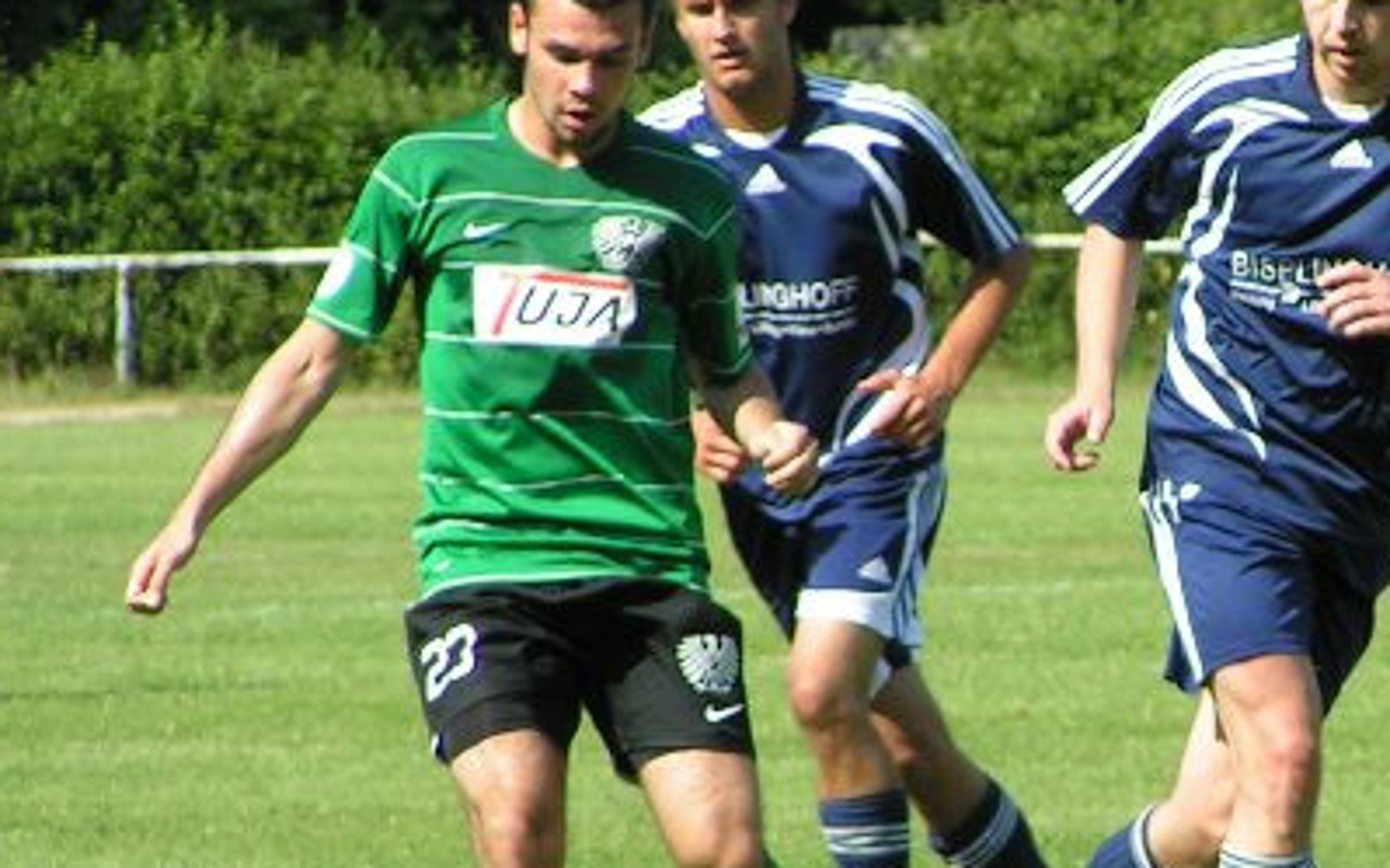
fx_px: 26241
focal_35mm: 693
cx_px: 1237
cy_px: 540
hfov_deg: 3.0
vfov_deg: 1.9
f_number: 4.5
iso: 50
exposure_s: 1/400
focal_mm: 49.8
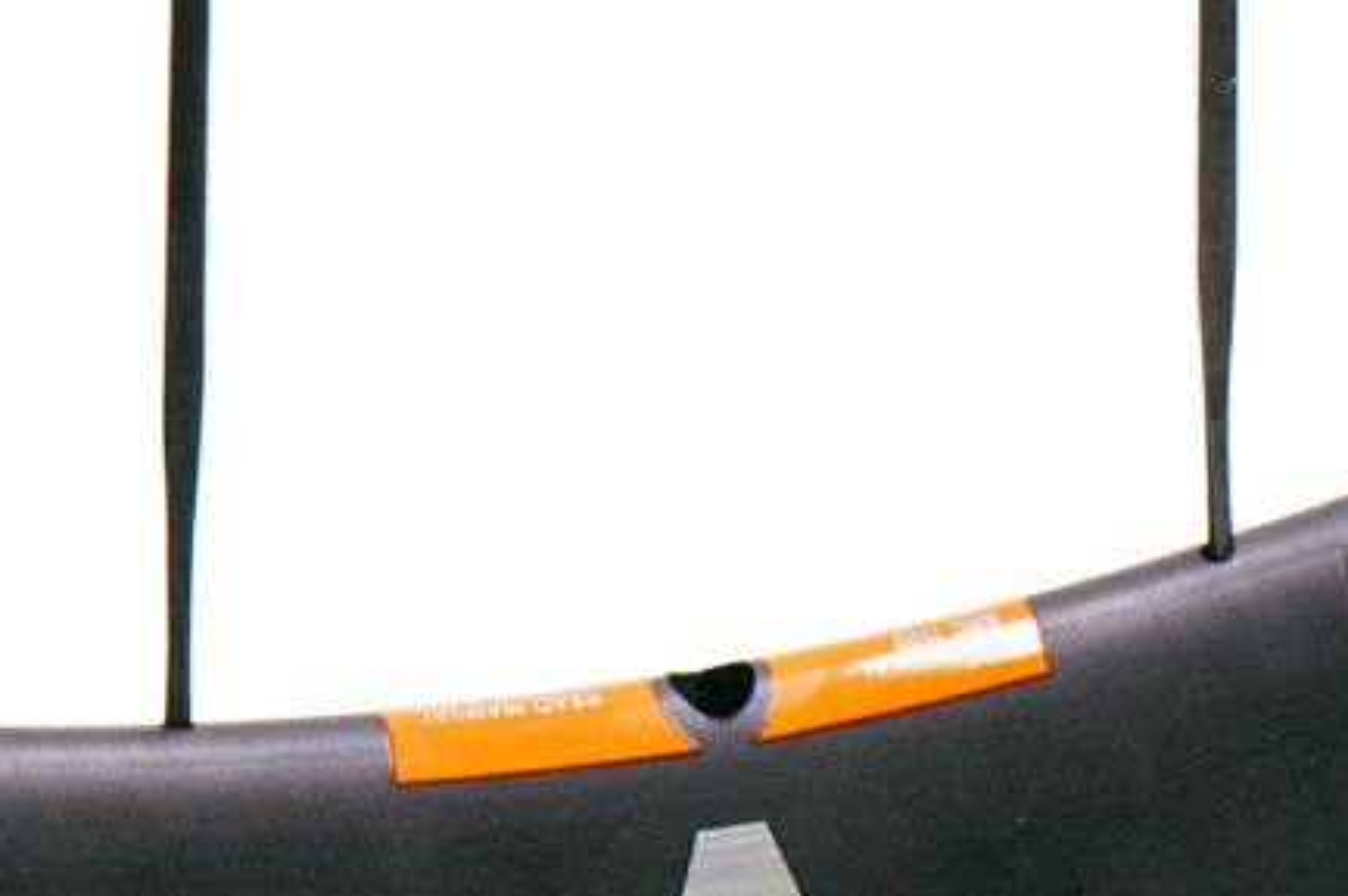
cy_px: 1000
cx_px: 738
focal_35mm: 207
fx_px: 7745
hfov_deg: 9.9
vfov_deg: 6.6
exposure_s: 1/125
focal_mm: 70
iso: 2000
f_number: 7.1
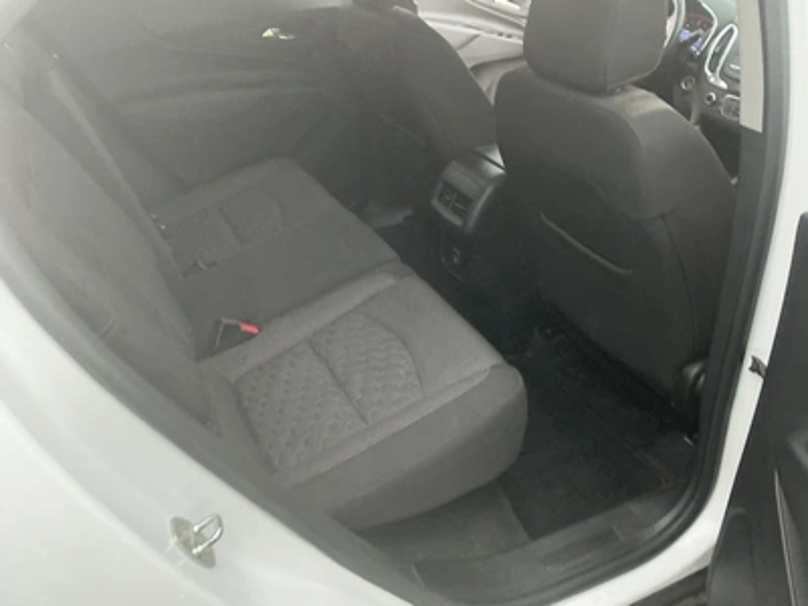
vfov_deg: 49.7
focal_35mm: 28
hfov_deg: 63.4
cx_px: 404
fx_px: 654
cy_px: 303
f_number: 1.8
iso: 160
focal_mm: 3
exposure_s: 1/60
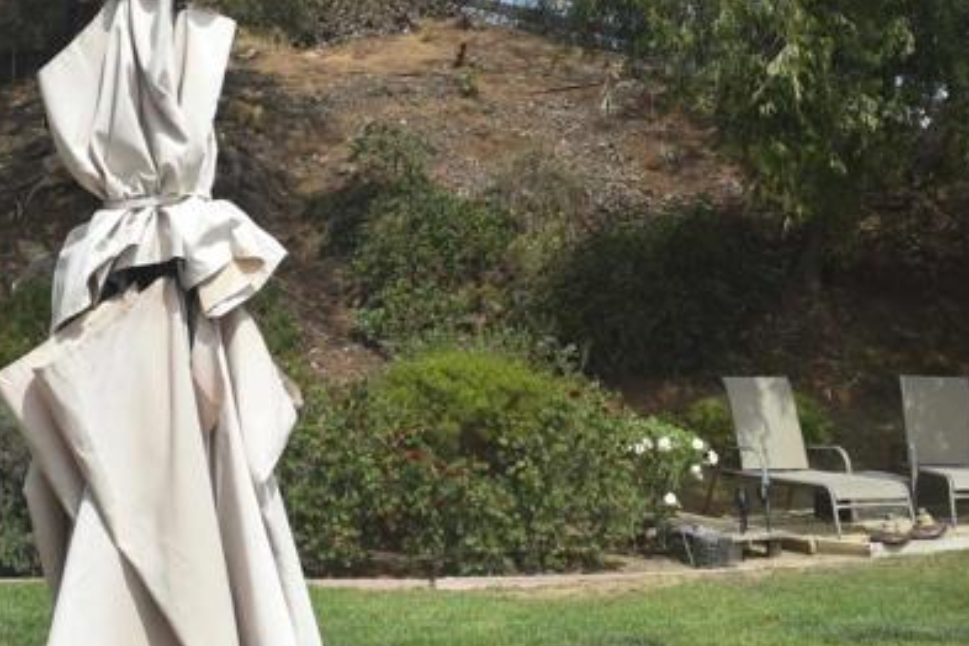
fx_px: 1965
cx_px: 525
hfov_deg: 27.7
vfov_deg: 18.4
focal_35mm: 73
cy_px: 88
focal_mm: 28
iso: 200
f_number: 9
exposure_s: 1/320
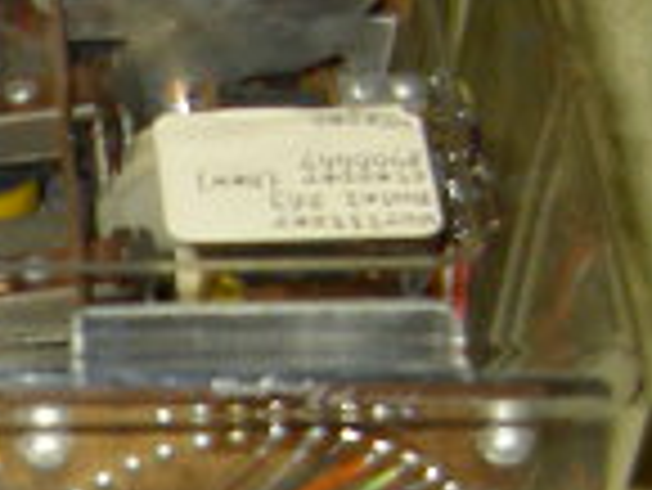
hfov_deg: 12.7
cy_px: 607
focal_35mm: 150
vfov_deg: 9.7
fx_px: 2828
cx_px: -220
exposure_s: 1/60
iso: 50
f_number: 2.8
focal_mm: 5.6
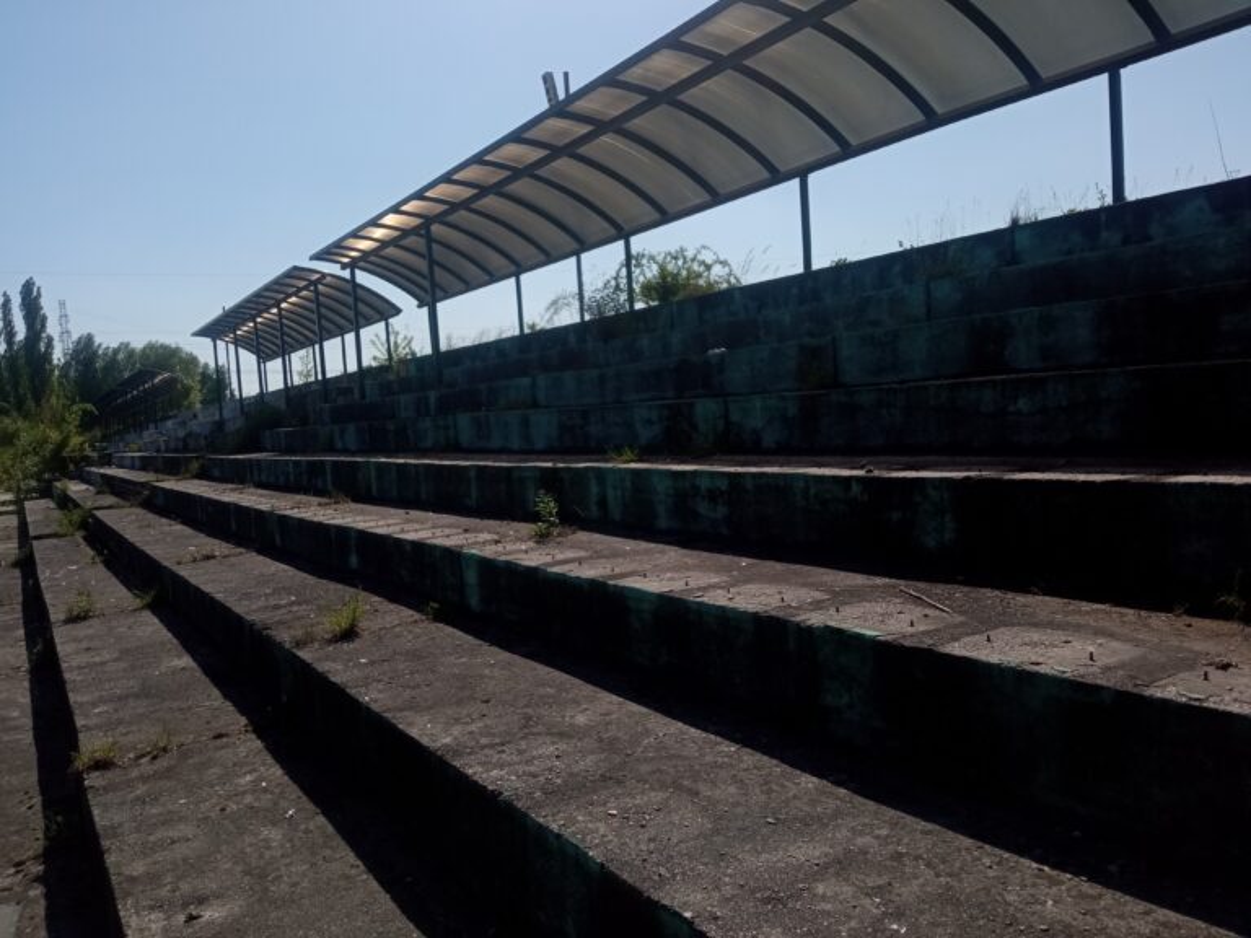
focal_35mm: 27
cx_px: 626
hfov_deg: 65.3
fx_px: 976
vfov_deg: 51.4
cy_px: 469
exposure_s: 1/2262
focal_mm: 3.79
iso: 116
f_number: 2.2
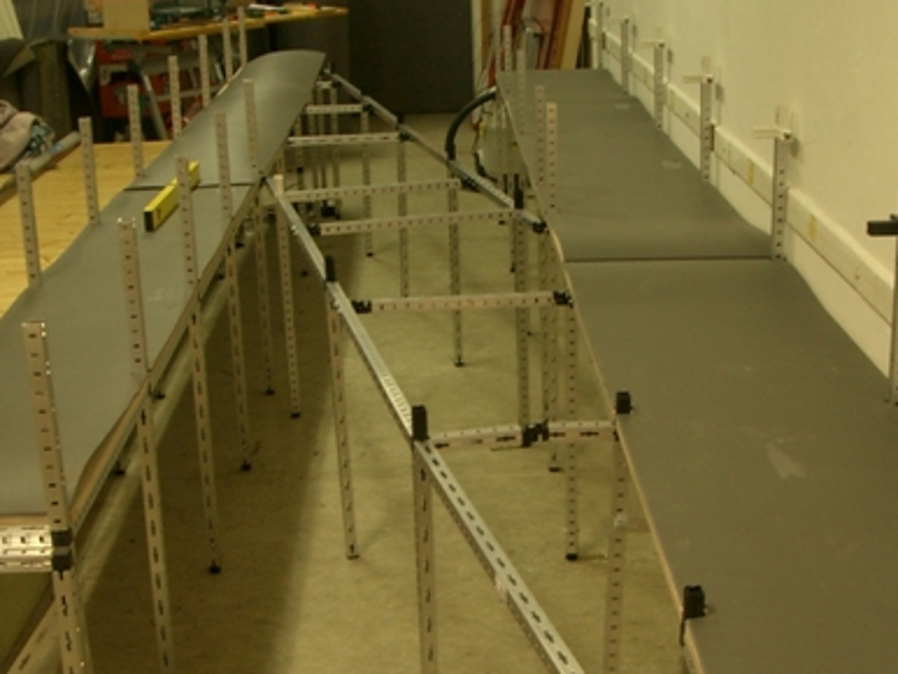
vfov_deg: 25.1
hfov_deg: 33.2
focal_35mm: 58
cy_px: 467
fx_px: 1506
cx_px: 458
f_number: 2.6
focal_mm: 5.8
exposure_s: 1/8
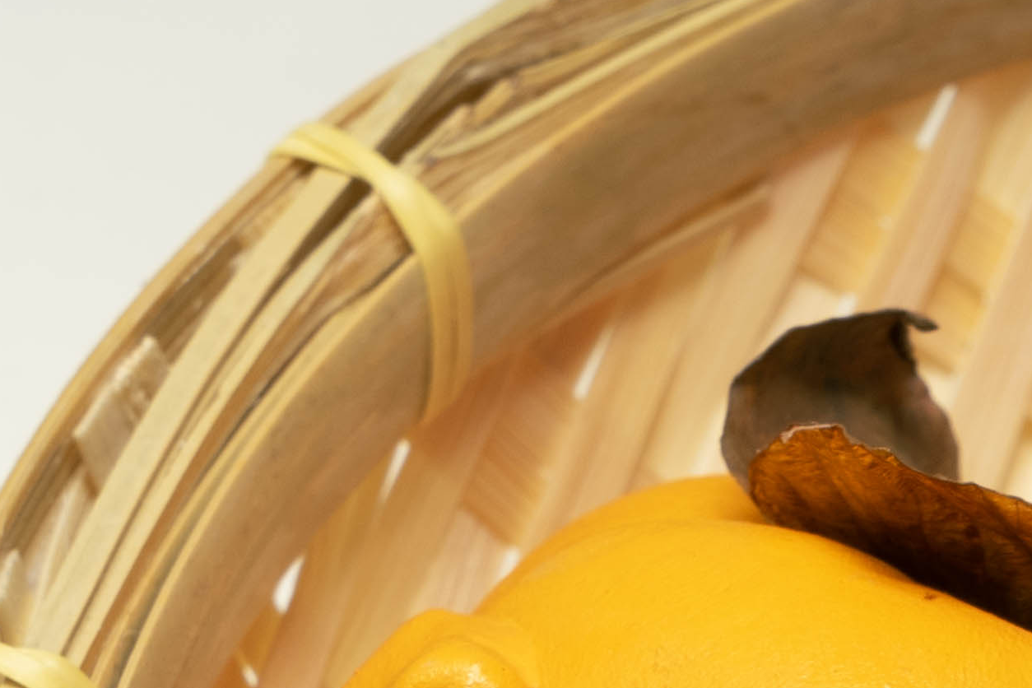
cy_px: 1122
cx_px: 1471
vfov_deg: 4.1
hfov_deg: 6.1
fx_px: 9603
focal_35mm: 335
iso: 100
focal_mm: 70
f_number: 18
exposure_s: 1/6
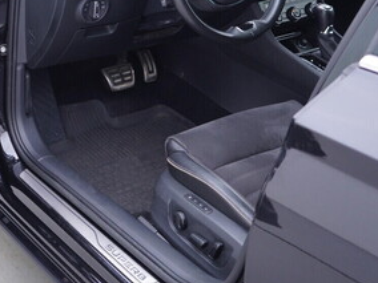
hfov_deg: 27.8
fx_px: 732
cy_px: 54
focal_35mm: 67
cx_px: 28
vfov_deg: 21.6
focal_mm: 24
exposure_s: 1/40
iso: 200
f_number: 2.8
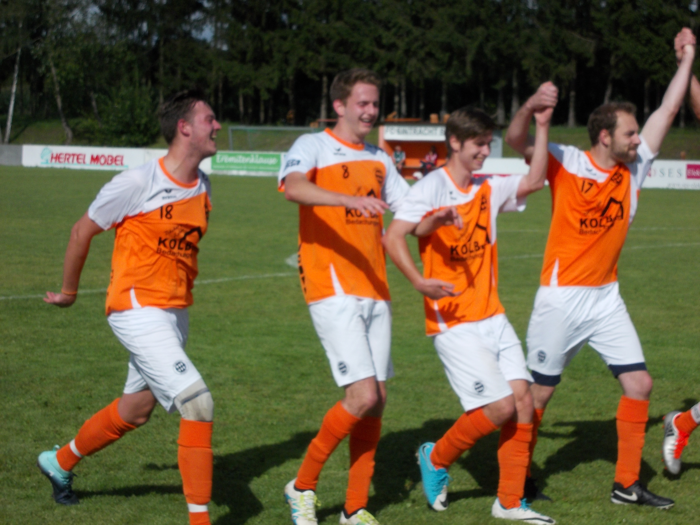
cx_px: 350
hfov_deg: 20.4
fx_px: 1941
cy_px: 262
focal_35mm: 96
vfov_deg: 15.4
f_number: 5.3
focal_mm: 13.6
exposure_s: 1/800
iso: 80
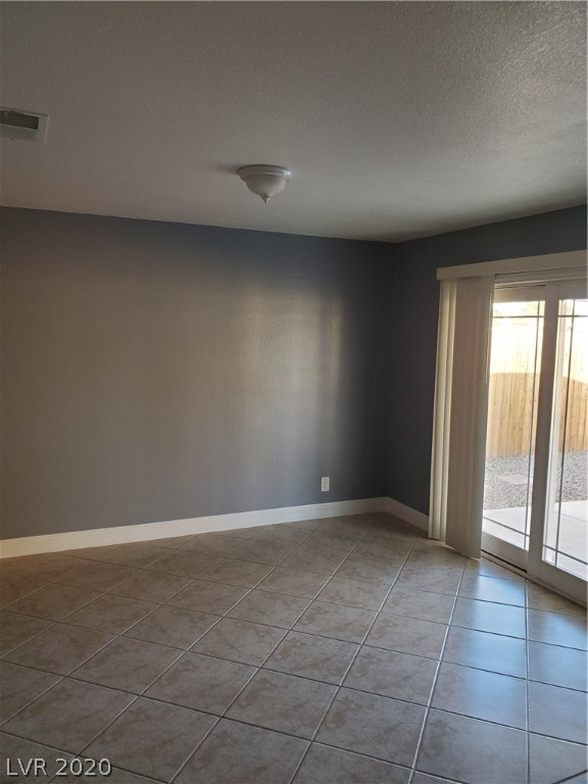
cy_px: 392
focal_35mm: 26
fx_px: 589
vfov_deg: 67.3
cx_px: 294
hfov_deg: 53.1
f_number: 2.4
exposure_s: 1/59
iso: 200
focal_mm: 4.3
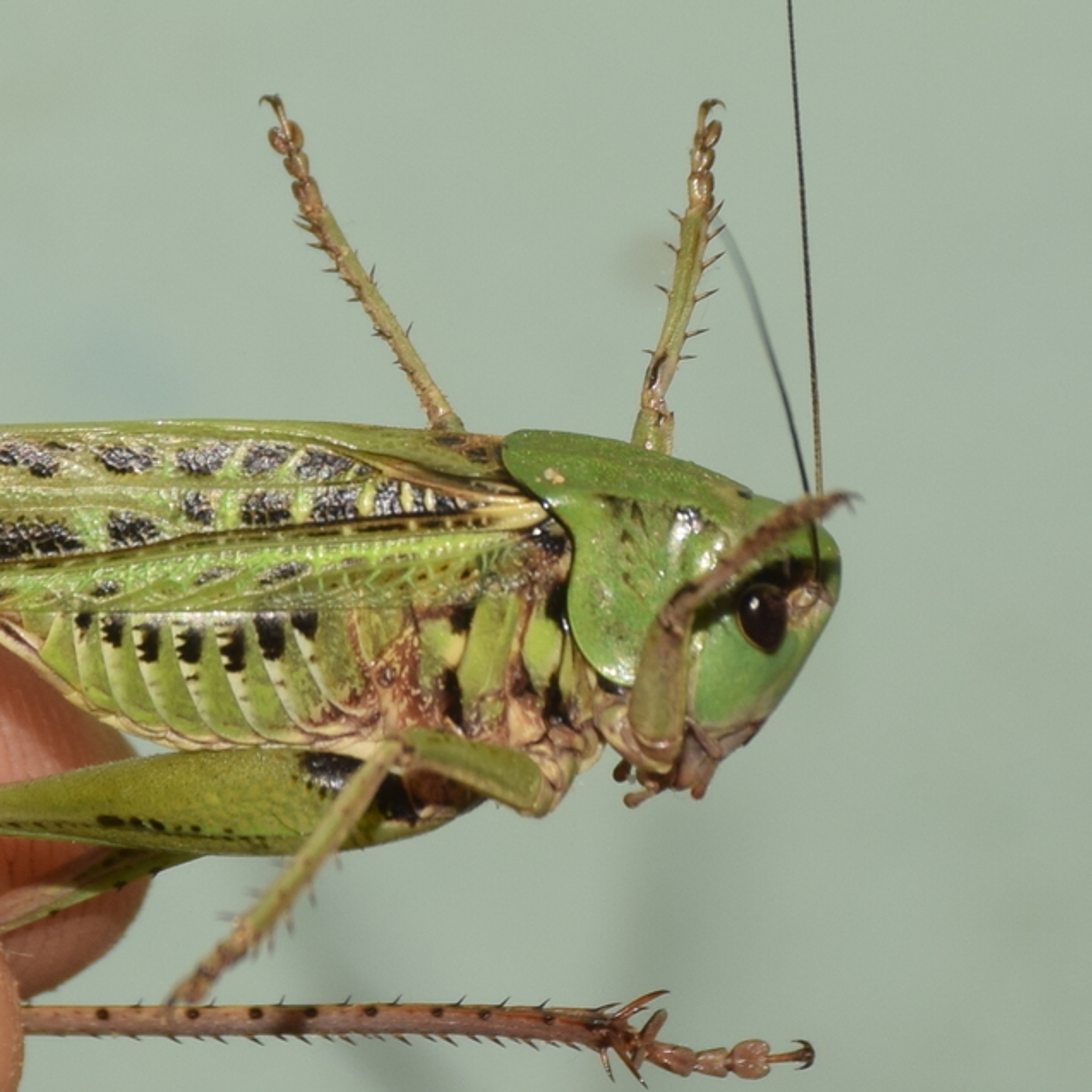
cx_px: 319
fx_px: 6174
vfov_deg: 10.1
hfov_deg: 10.1
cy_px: 547
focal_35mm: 173
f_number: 10
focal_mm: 90
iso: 125
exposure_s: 1/160
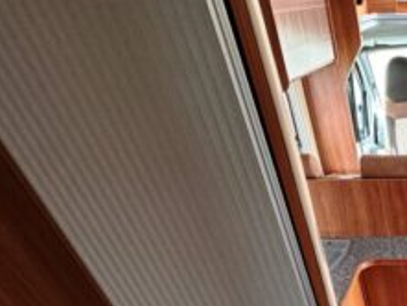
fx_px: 447
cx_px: 488
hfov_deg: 37.2
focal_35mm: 38
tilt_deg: -45.2
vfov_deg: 29.9
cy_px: 400
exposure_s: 1/99
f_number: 2.2
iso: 100
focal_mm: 2.22
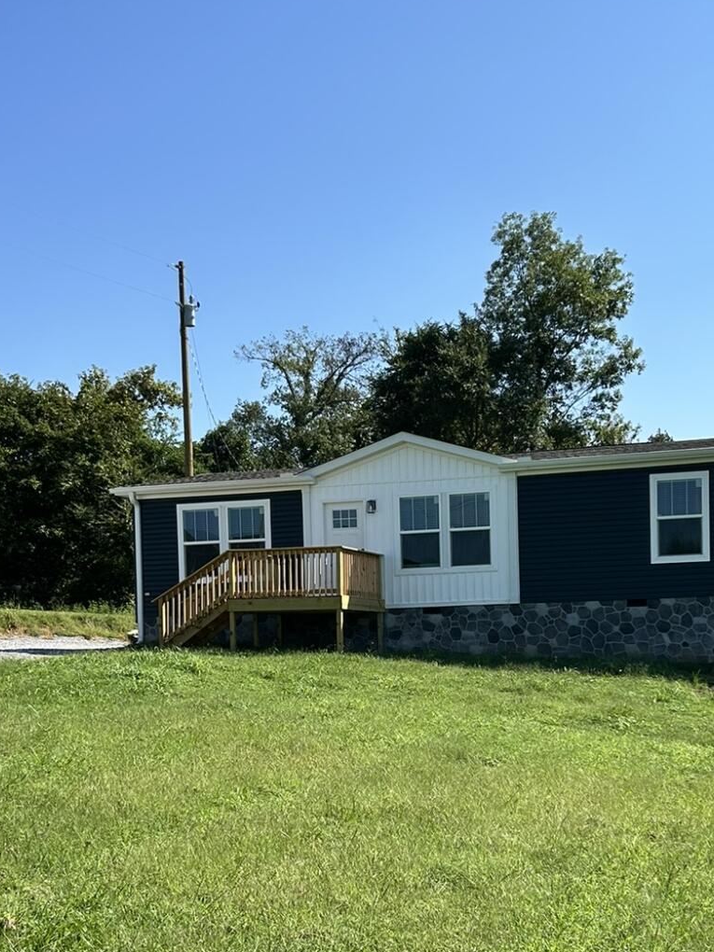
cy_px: 681
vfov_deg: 36.8
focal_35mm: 51
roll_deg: +0.9
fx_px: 1403
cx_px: 436
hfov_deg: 28.5
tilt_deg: -0.5
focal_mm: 5.7
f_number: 1.5
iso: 50
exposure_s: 1/3968
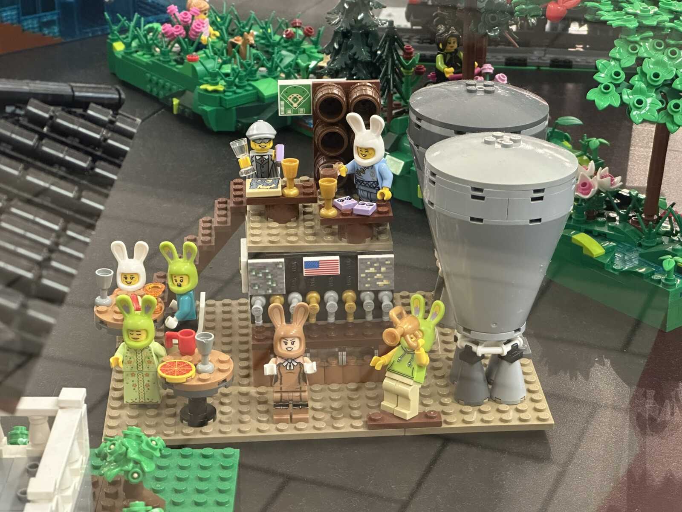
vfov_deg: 19.1
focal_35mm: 77
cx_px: 341
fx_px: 1517
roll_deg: -0.2
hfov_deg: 25.3
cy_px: 256
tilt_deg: -24.1
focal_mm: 9
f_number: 2.8
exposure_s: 1/41
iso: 500
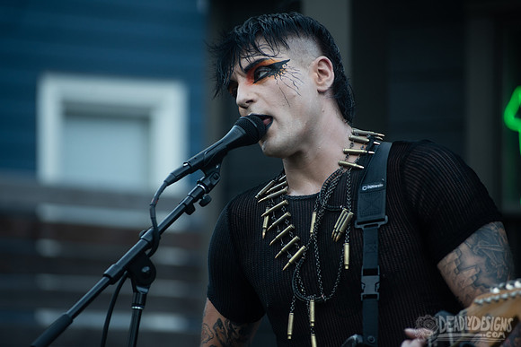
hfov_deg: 10.3
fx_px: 2895
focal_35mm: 200
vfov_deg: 6.9
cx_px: 260
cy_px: 174
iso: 320
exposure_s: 1/160
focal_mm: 200
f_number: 4.5
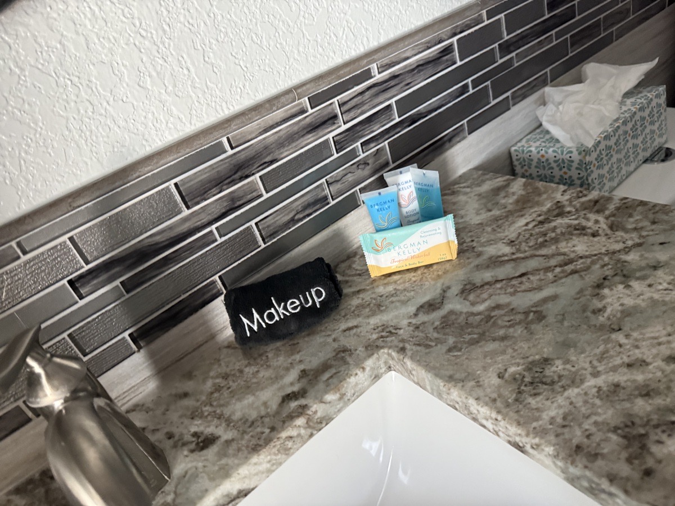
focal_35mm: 24
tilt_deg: -31.1
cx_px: 338
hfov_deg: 71.6
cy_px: 253
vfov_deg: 56.8
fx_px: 468
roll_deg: +19.3
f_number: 1.78
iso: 640
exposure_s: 1/60
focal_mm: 6.76
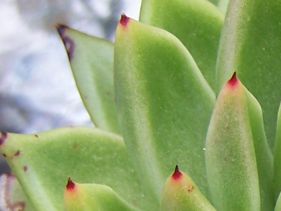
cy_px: 249
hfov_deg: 12.1
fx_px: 1259
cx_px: 441
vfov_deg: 9.5
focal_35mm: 155
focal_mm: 6.2
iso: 80
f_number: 2.8
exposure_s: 1/160
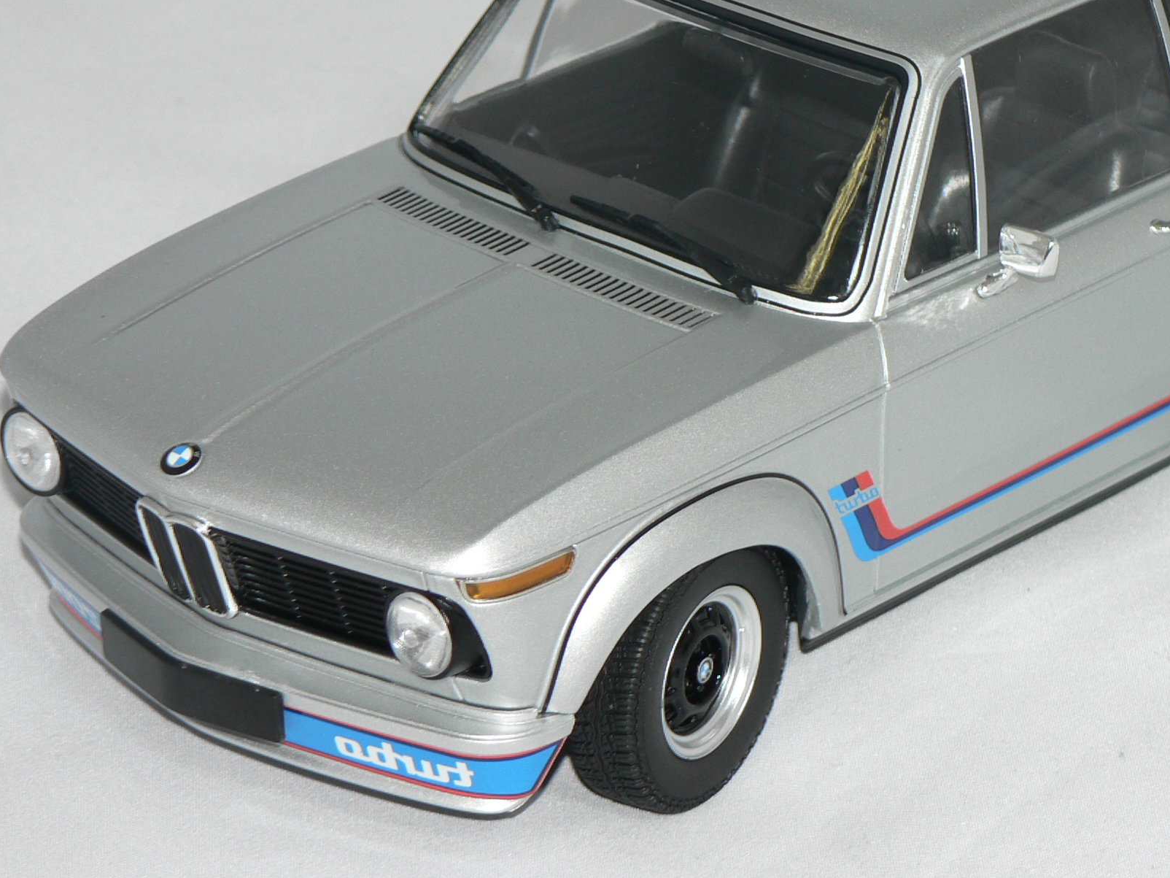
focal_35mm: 182
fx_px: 6151
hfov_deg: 10.9
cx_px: 791
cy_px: 290
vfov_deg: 8.2
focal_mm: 19
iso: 80
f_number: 3.2
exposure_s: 1/60
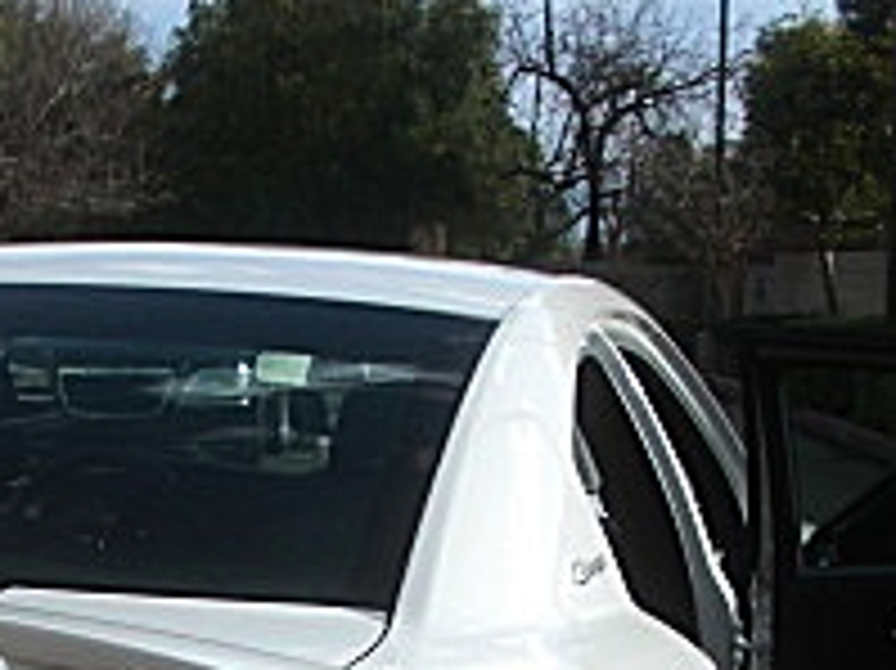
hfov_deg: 16.8
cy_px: 962
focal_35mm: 116
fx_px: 3001
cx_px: 126
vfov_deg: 12.2
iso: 50
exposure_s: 1/125
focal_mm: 6.3
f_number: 7.9
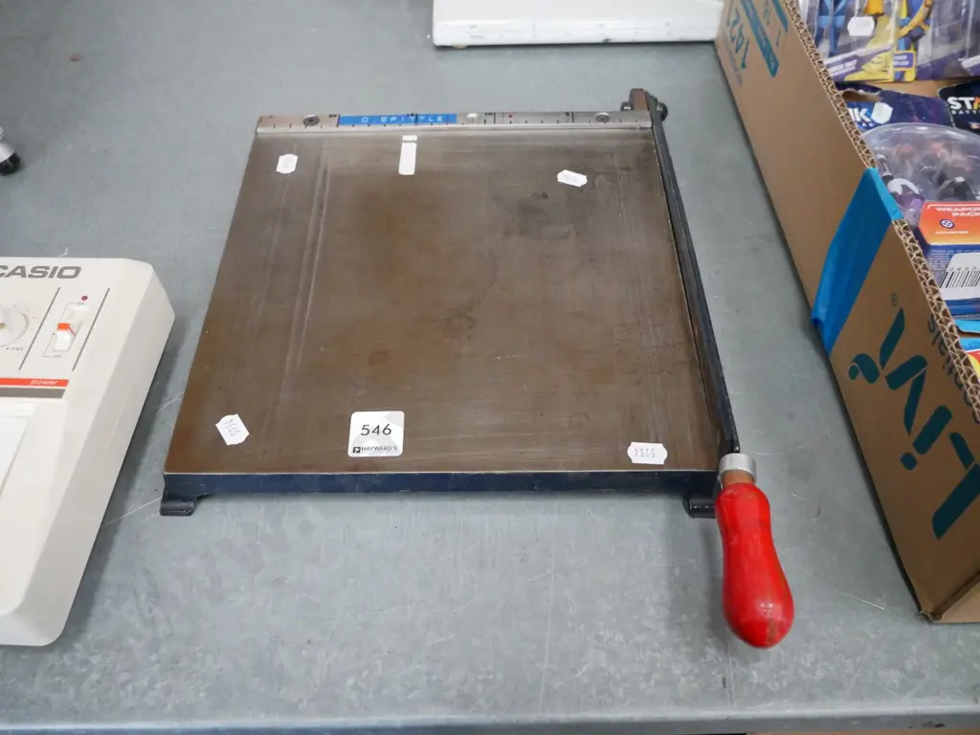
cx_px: 490
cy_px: 368
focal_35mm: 30
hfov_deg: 60.0
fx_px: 849
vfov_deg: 46.8
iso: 2500
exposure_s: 1/60
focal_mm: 15
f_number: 4
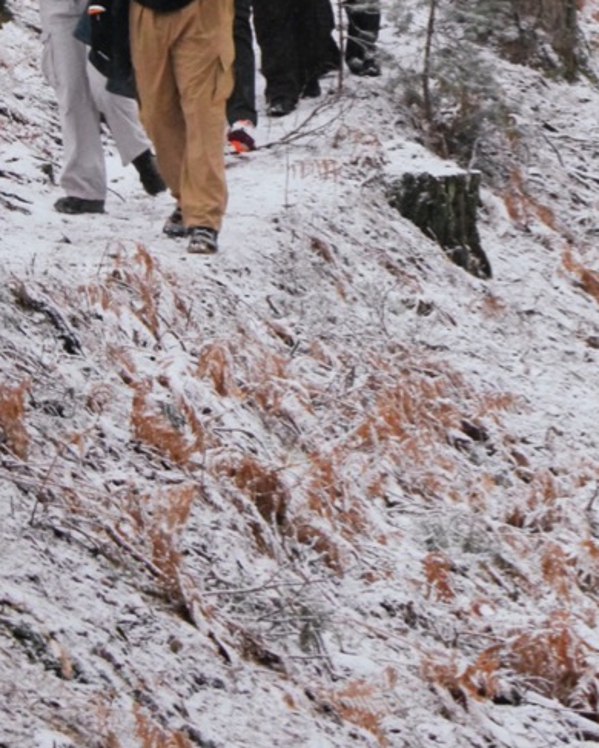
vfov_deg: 8.5
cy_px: -261
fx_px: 4924
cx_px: 555
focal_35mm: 222
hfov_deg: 6.9
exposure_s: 1/160
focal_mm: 55
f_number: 5.6
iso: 3200
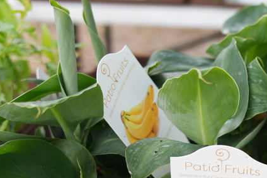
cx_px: 253
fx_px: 645
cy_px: 184
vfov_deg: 15.4
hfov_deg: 22.7
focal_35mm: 87
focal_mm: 24
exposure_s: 1/400
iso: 125
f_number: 2.8
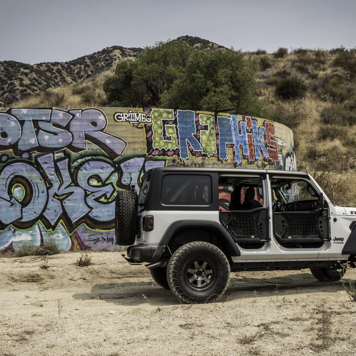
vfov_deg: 41.7
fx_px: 465
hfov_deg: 41.8
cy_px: 206
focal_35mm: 40
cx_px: 202
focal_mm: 26
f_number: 22
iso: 200
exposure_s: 1/60
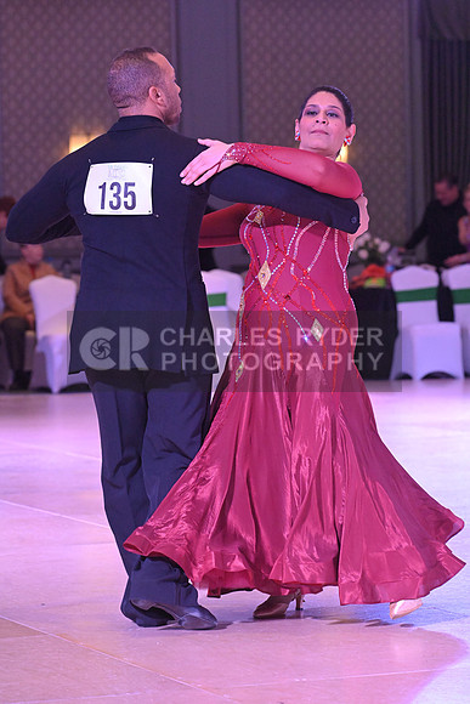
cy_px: 352
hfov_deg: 9.5
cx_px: 235
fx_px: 2838
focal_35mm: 145
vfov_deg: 14.2
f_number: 7.1
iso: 6400
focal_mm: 145
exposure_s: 1/400
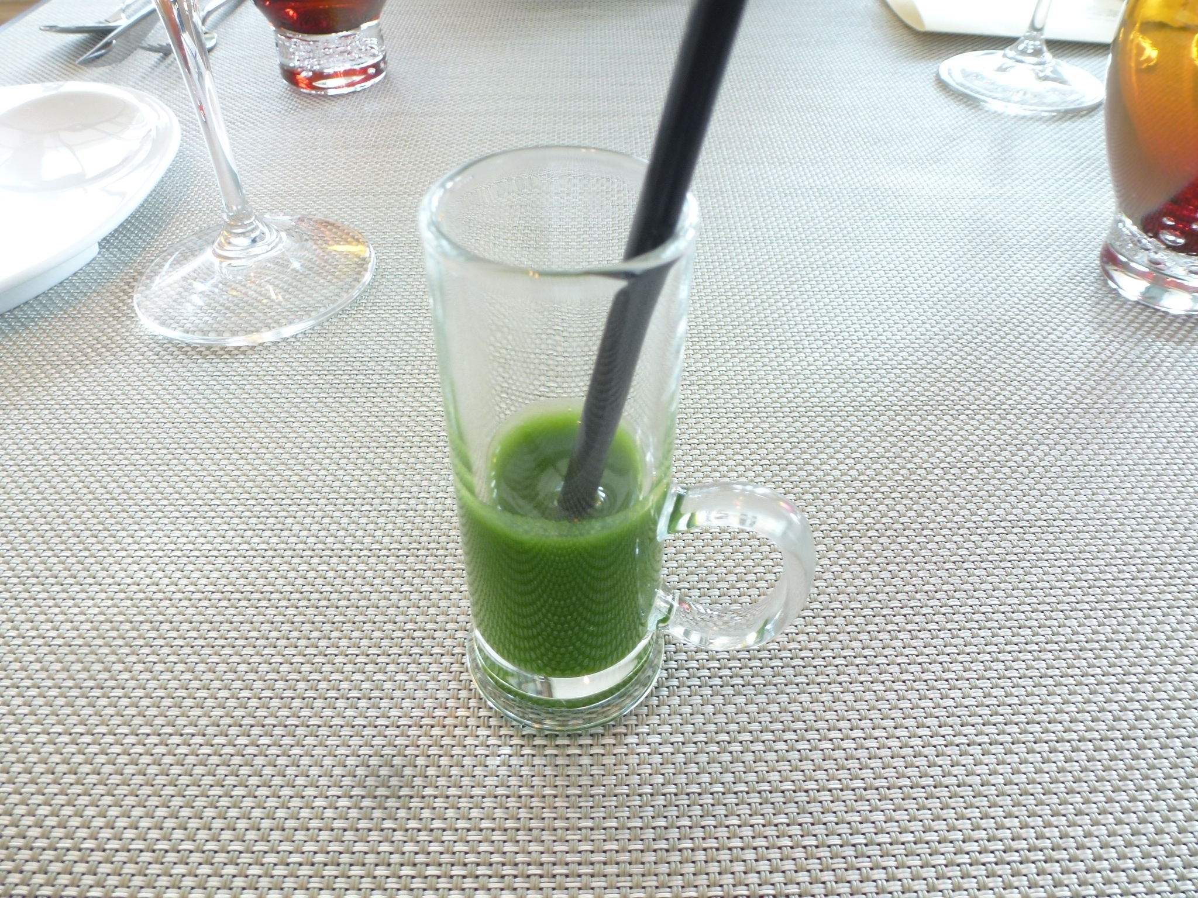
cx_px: 599
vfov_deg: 56.8
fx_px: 831
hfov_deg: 71.6
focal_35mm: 24
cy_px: 449
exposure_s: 1/25
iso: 100
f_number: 3.3
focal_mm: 4.3
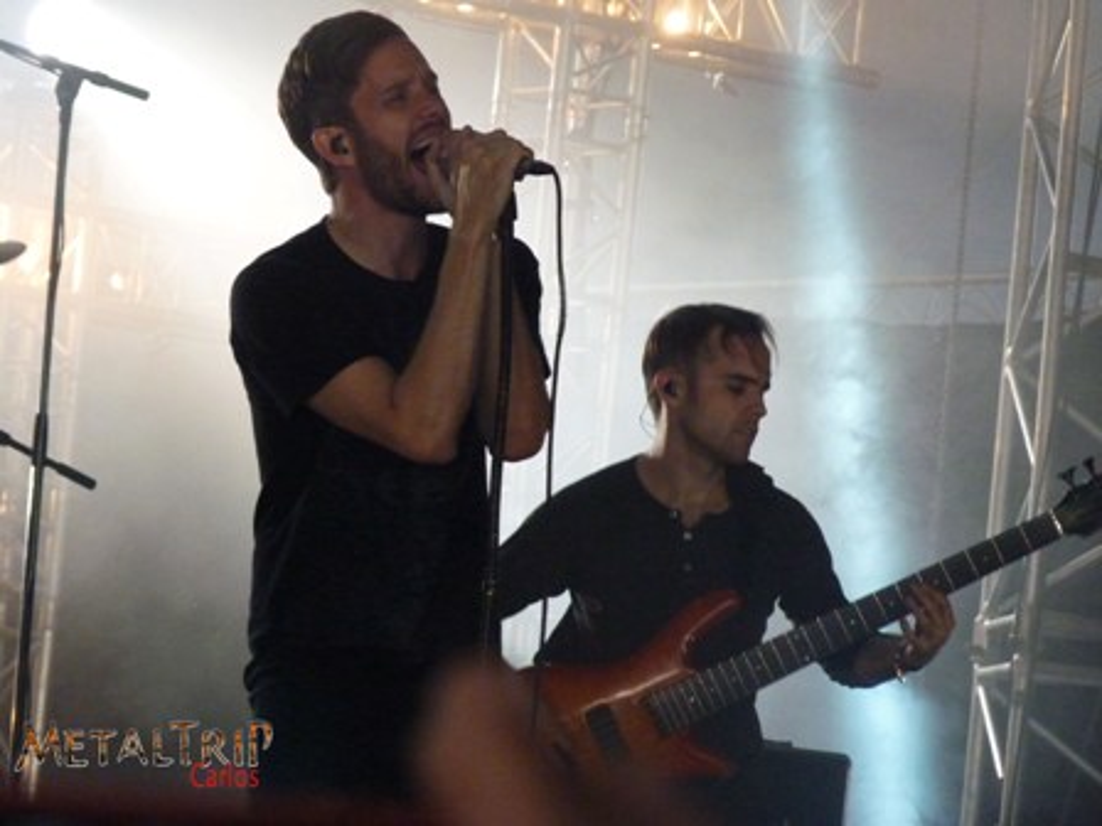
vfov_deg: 7.0
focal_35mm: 213
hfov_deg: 9.3
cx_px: 551
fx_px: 6781
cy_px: 413
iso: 800
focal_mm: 37.8
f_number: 3.7
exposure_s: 1/100
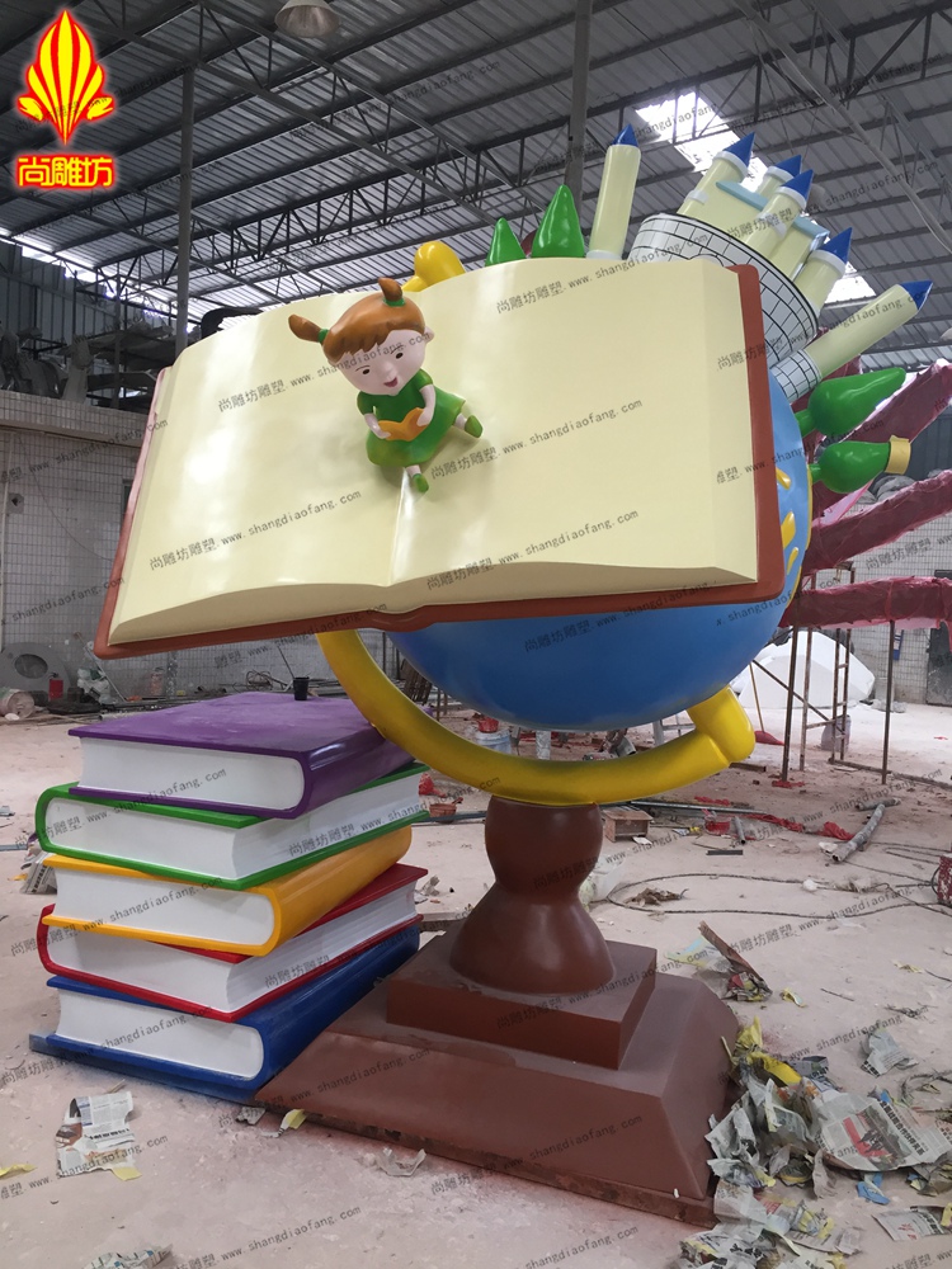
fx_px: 1063
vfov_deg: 61.7
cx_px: 476
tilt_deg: -2.8
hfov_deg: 48.2
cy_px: 634
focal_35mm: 29
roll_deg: -2.3
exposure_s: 1/33
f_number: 2.2
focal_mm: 4.15
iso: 32
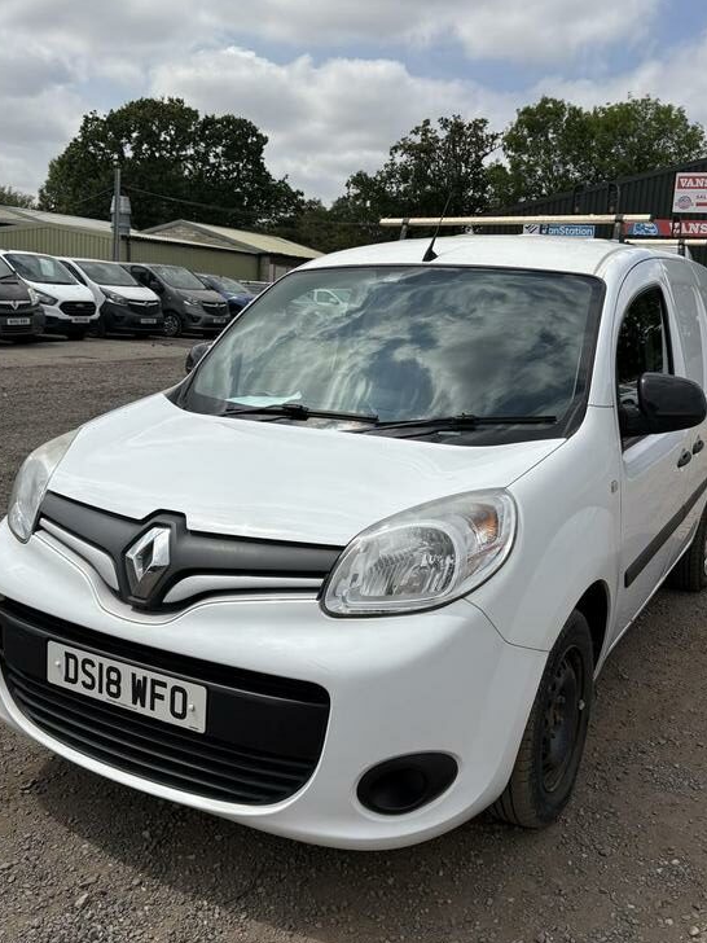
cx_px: 359
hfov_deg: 44.2
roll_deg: -0.3
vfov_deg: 56.7
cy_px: 430
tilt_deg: -6.7
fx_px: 871
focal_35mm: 32
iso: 50
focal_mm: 5.96
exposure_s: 1/8850
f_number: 1.6
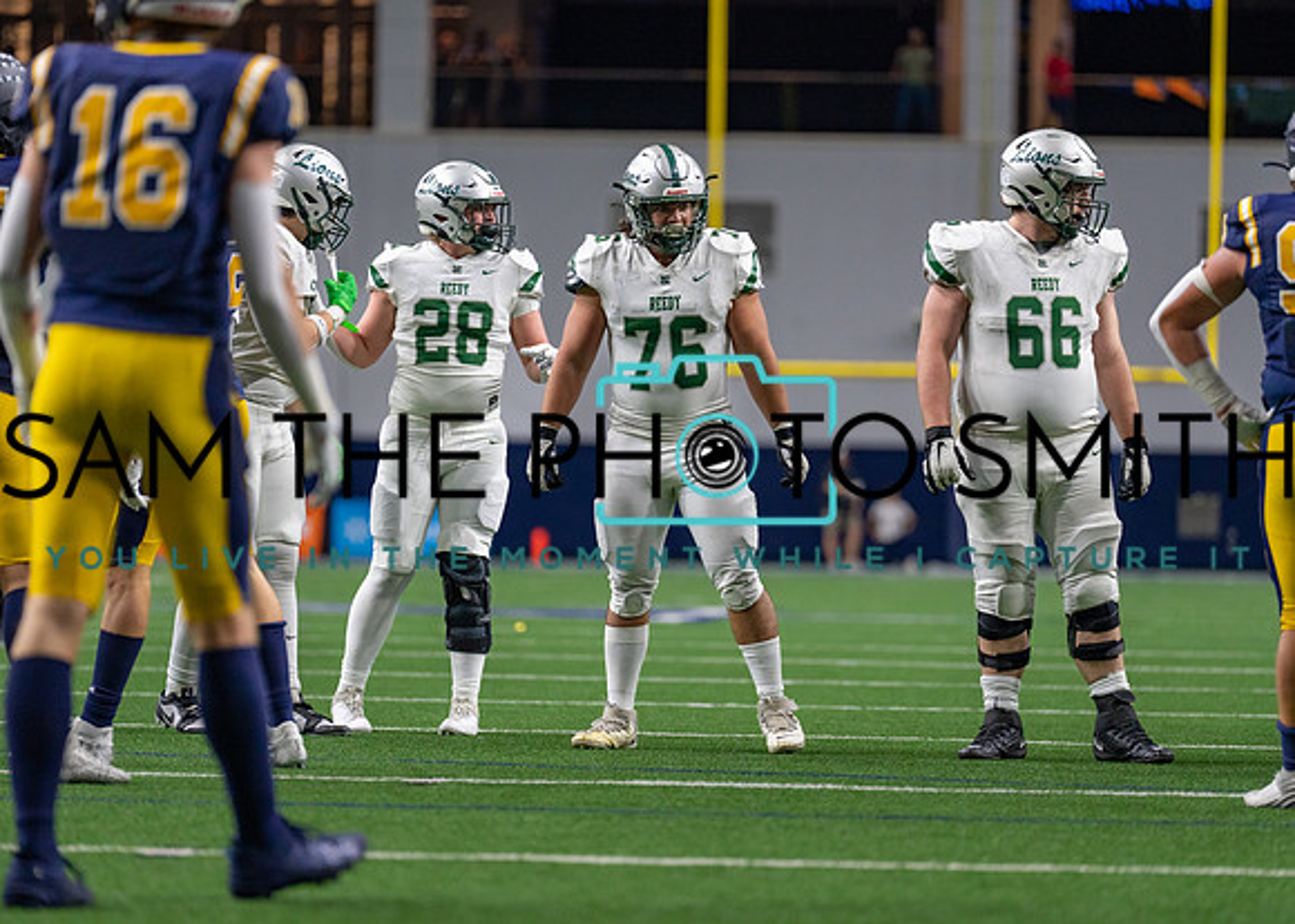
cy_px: 462
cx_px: 648
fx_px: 7706
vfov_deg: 6.9
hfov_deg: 9.6
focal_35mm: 210
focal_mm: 200
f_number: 2.8
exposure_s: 1/1000
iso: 2000
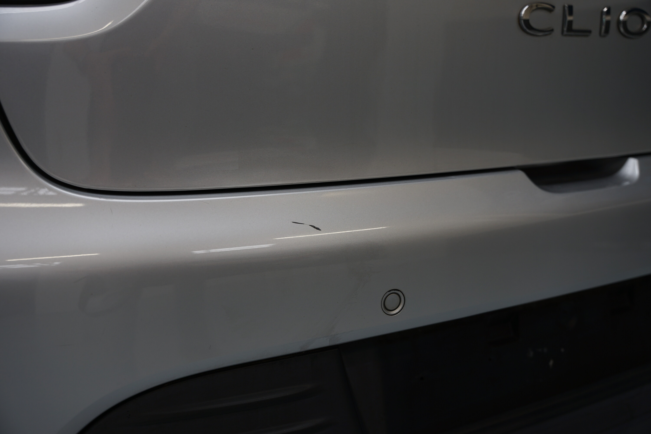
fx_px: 646
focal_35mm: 36
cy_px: 217
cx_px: 326
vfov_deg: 37.2
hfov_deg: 53.5
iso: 100
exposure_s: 1/60
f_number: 3.5
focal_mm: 35.7
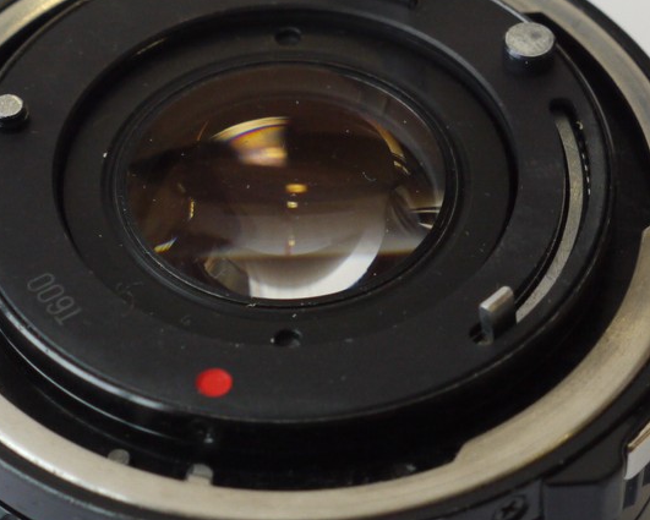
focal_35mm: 172
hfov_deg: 11.2
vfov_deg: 9.0
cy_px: 416
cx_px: 348
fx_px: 3309
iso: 800
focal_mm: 39
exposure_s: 1/60
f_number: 7.1
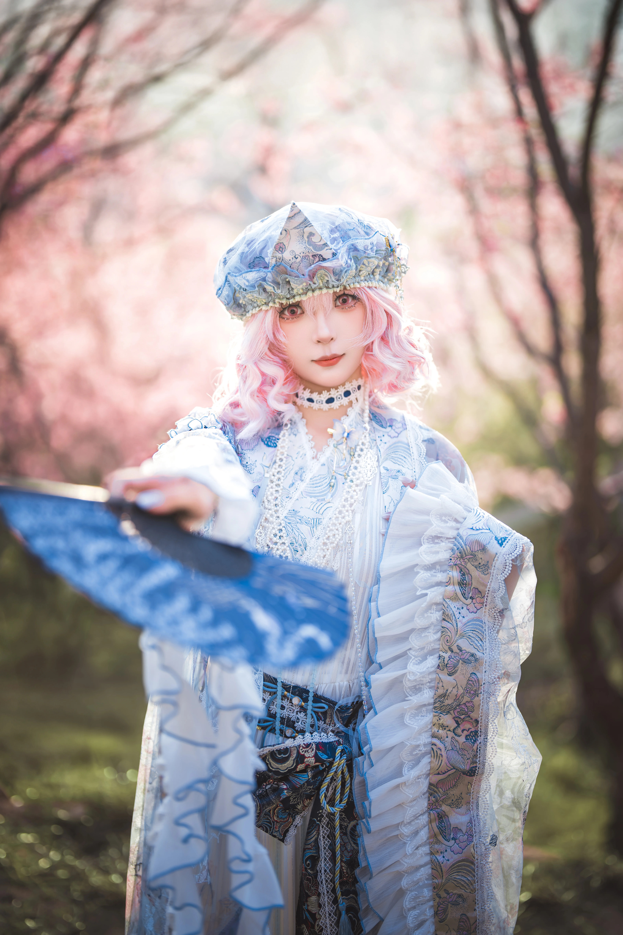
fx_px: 1298
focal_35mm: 50
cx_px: 312
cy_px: 468
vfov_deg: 39.6
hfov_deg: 27.0
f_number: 1.2
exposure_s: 1/640
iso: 100
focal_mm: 50
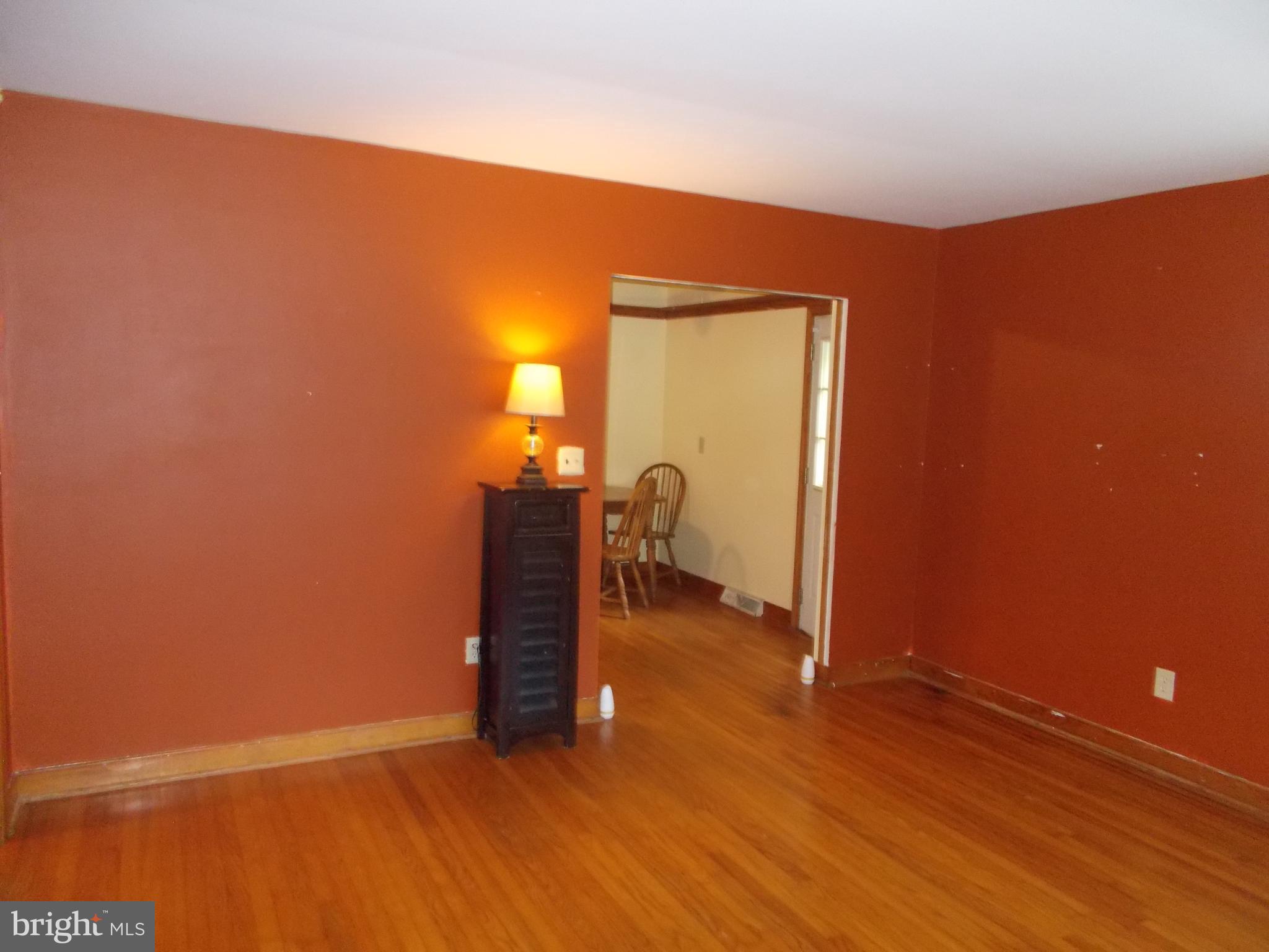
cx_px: 634
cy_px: 476
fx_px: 953
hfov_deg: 67.3
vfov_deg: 53.1
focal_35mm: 26
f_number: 3.2
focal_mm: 4.6
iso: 500
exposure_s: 1/25
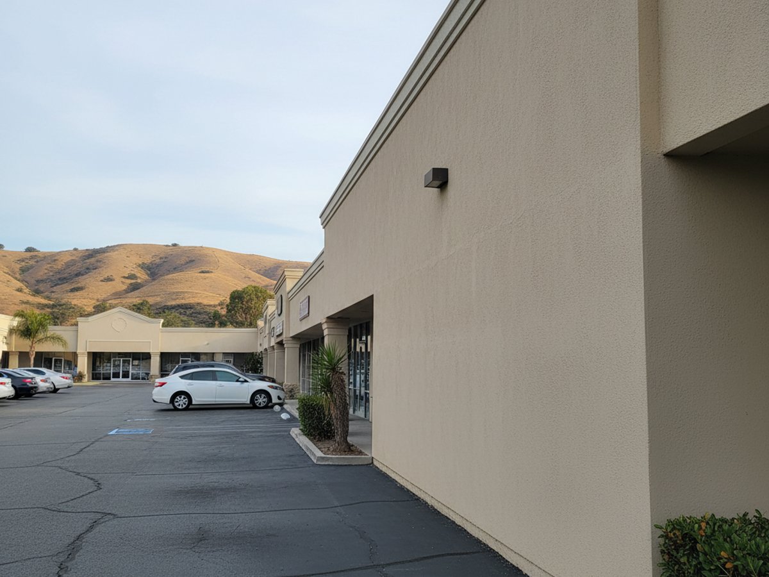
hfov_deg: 73.9
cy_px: 288
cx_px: 384
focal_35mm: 23
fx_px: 511
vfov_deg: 58.9
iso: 987
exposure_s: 1/1473
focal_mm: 6.4
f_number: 1.8
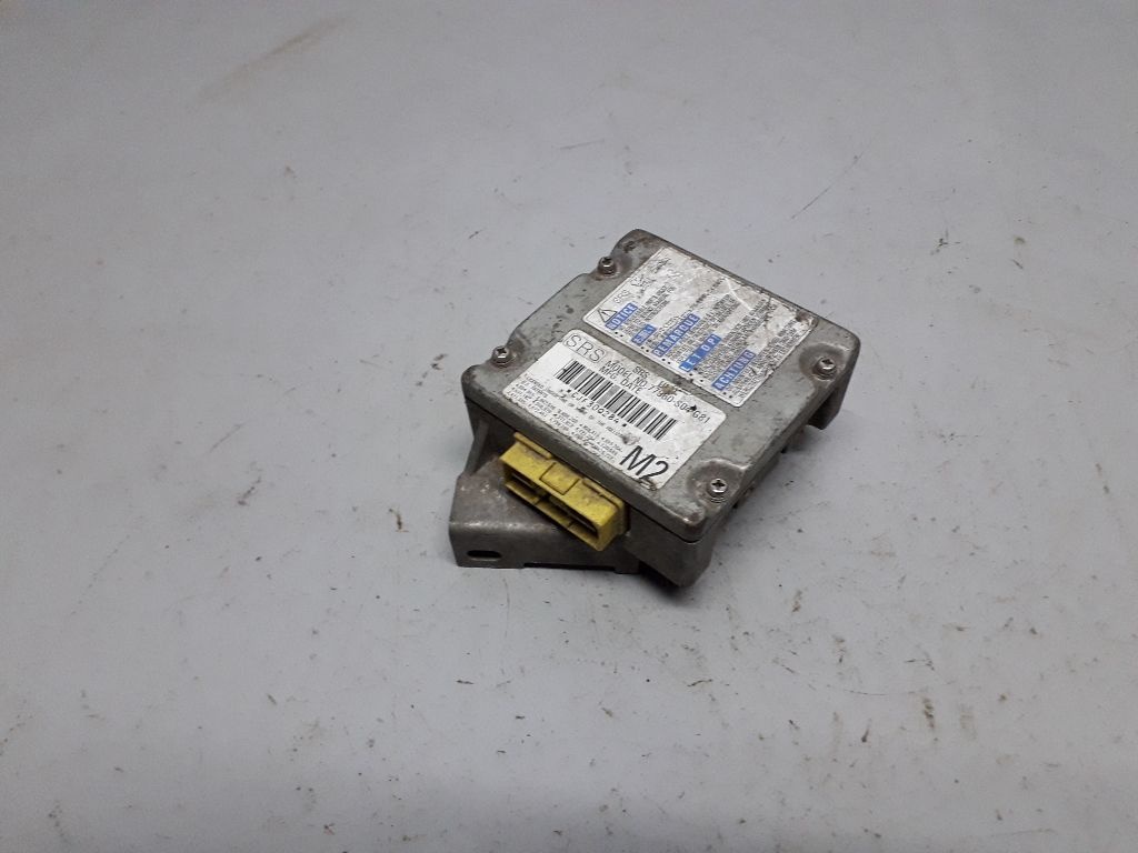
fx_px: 888
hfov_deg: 65.3
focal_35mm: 27
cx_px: 569
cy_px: 426
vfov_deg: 51.4
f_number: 1.9
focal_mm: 3.6
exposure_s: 1/50
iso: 200
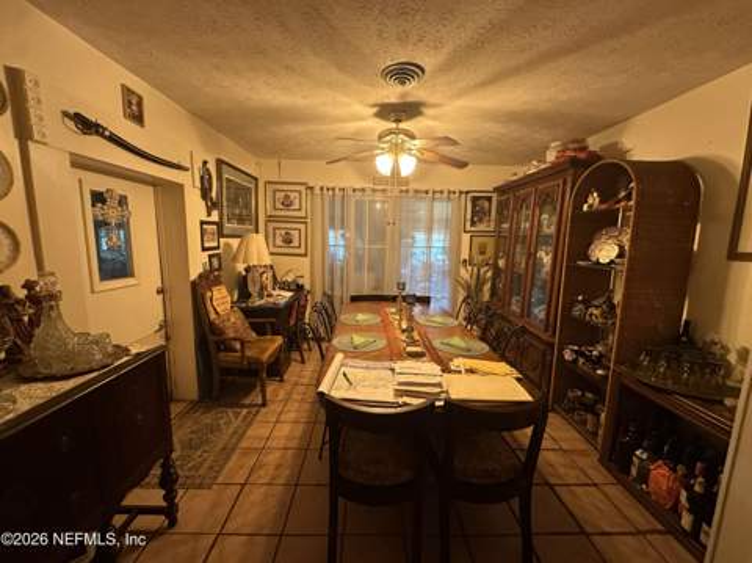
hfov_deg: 102.1
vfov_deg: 85.6
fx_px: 304
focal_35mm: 14
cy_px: 282
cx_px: 376
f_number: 2.2
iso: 640
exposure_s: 1/60
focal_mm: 2.22
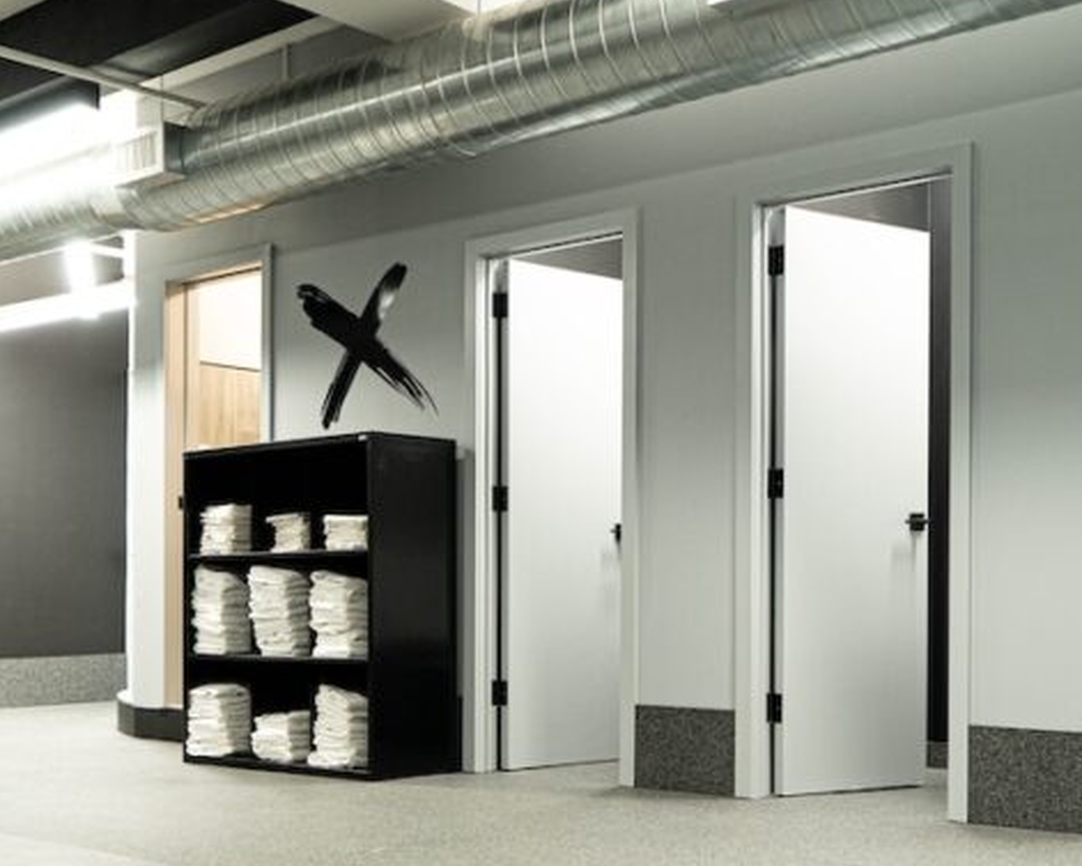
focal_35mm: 49
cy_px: 603
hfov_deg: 38.0
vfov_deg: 30.5
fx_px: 1569
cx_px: 476
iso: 1000
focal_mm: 24
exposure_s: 1/60
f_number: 4
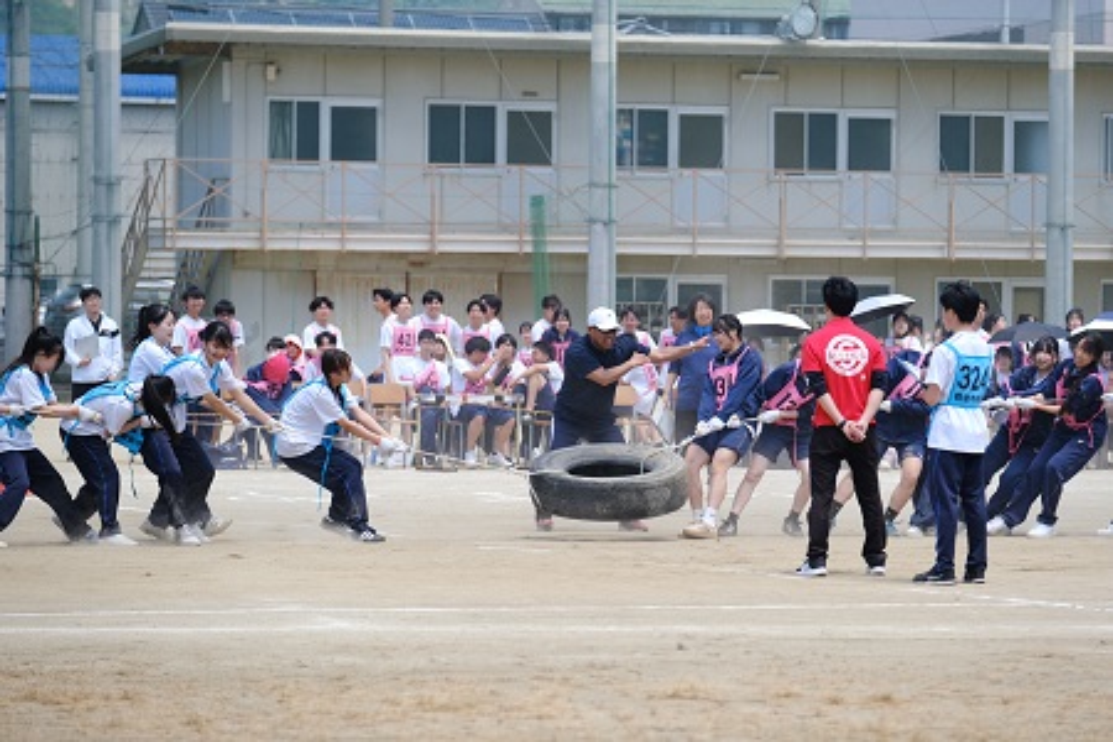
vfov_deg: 7.4
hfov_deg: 11.1
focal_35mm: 186
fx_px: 5750
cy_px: 371
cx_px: 556
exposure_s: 1/1000
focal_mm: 124.3
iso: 250
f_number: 4
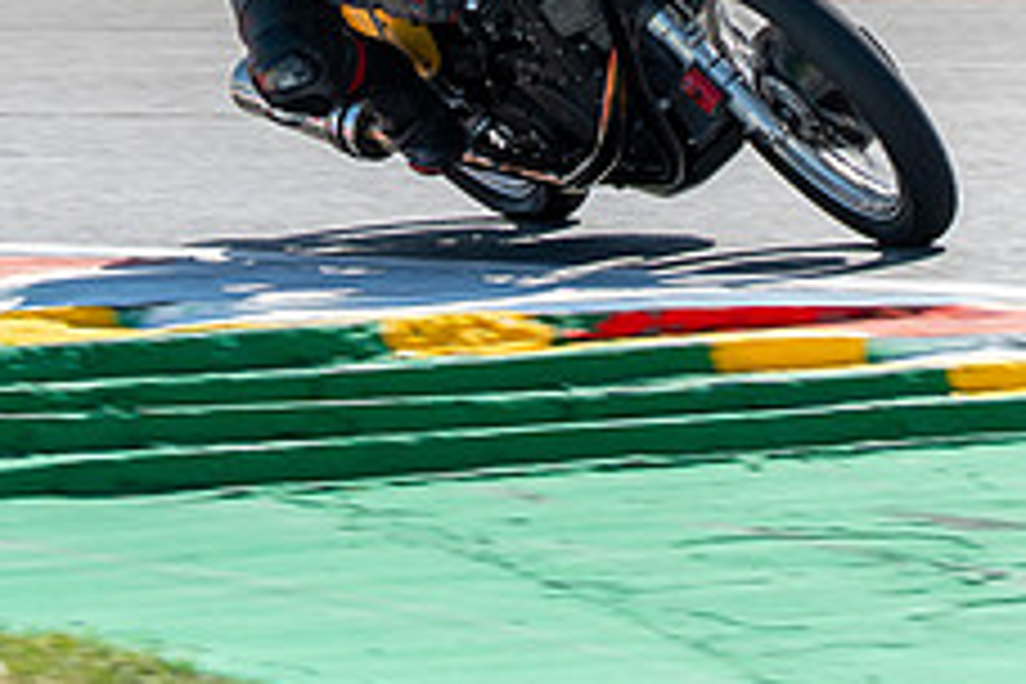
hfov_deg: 3.2
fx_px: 18467
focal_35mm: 648
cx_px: 626
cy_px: -28
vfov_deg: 2.1
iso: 160
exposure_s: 1/320
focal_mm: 200
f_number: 8
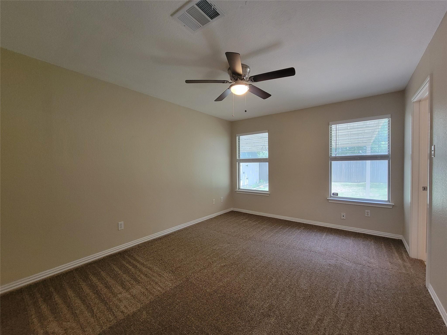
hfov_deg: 106.2
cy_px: 168
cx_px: 224
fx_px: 168
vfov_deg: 89.9
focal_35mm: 13
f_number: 2.2
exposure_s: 1/60
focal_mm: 2.2
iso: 320
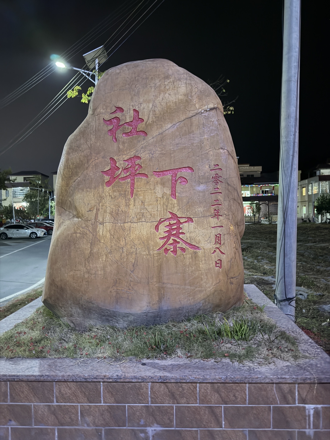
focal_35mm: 24
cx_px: 165
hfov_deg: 56.8
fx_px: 305
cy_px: 220
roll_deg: -0.6
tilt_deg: +1.1
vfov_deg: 71.6
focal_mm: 6.76
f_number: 1.78
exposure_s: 1/17
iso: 1600
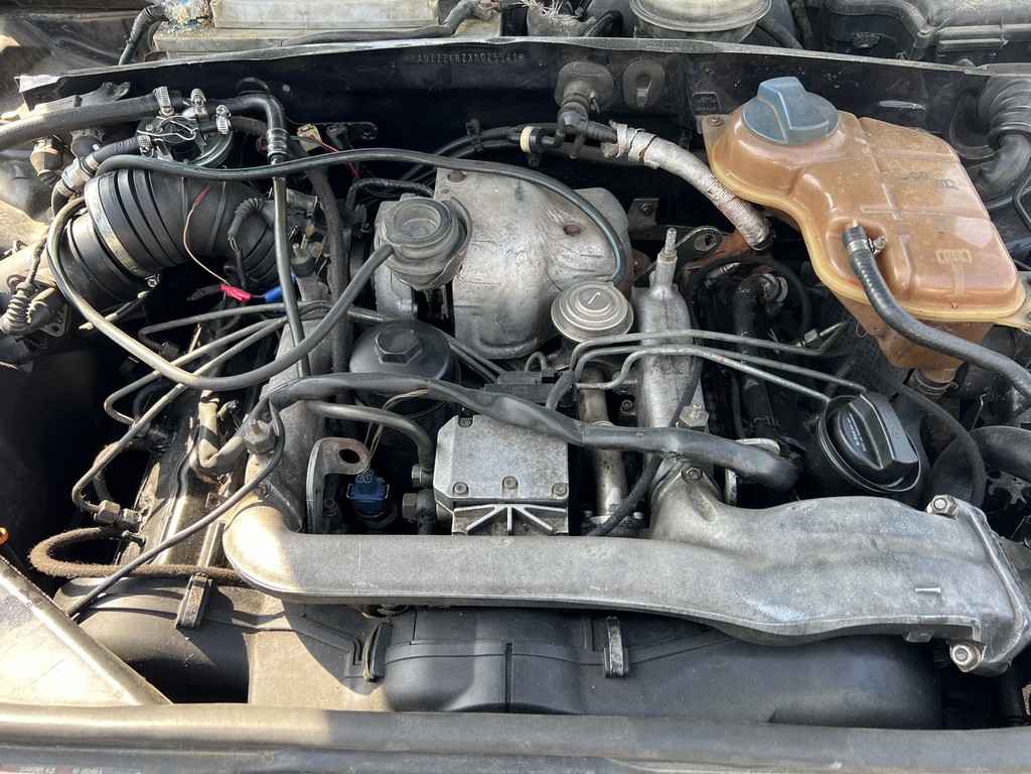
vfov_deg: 53.1
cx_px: 516
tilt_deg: -51.7
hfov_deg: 67.3
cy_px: 387
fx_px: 774
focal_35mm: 26
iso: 40
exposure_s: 1/196
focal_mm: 5.7
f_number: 1.5
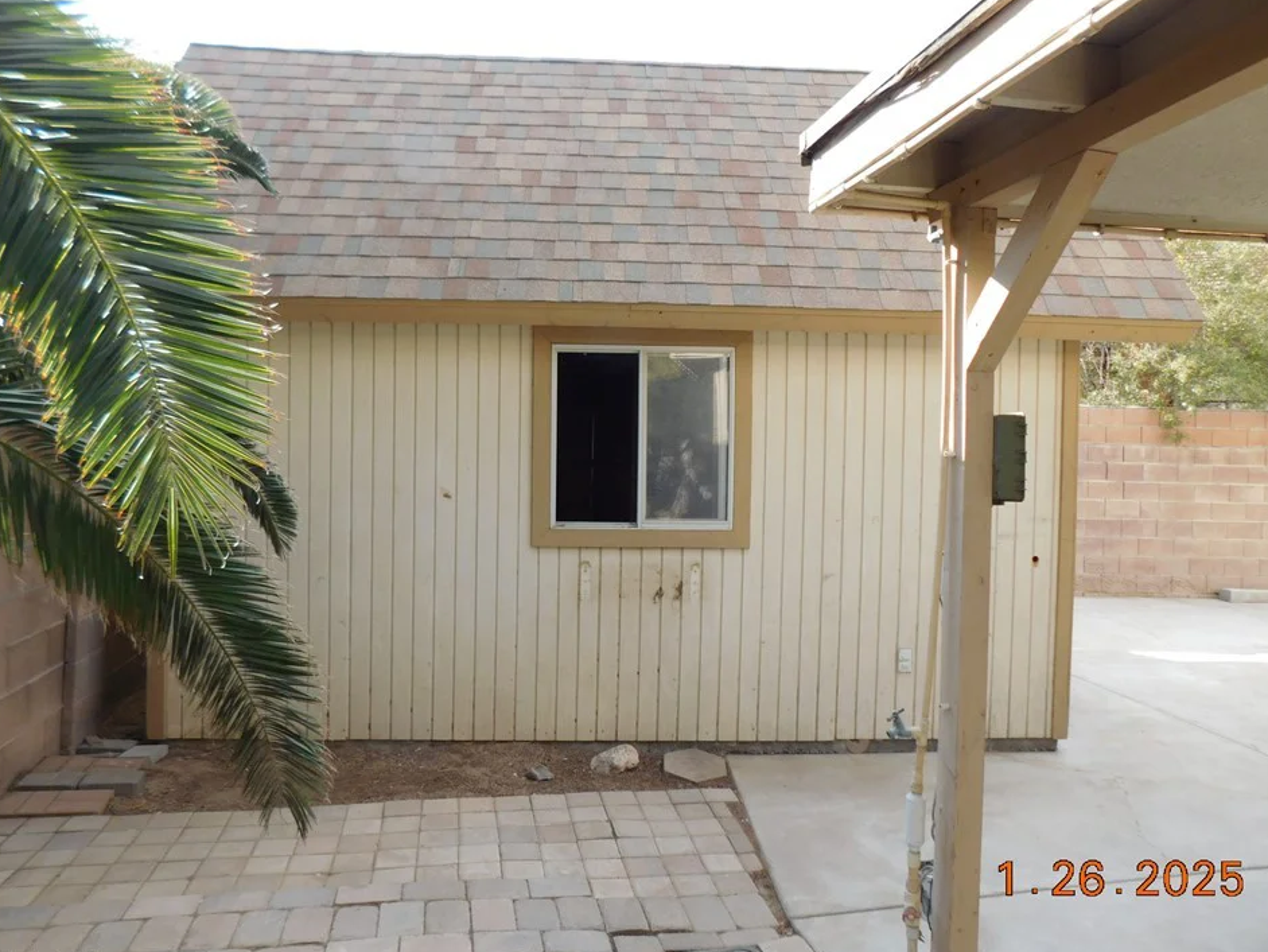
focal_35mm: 25
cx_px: 642
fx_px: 916
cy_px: 470
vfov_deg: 54.9
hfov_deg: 69.4
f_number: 3
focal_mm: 4
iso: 125
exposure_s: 1/320
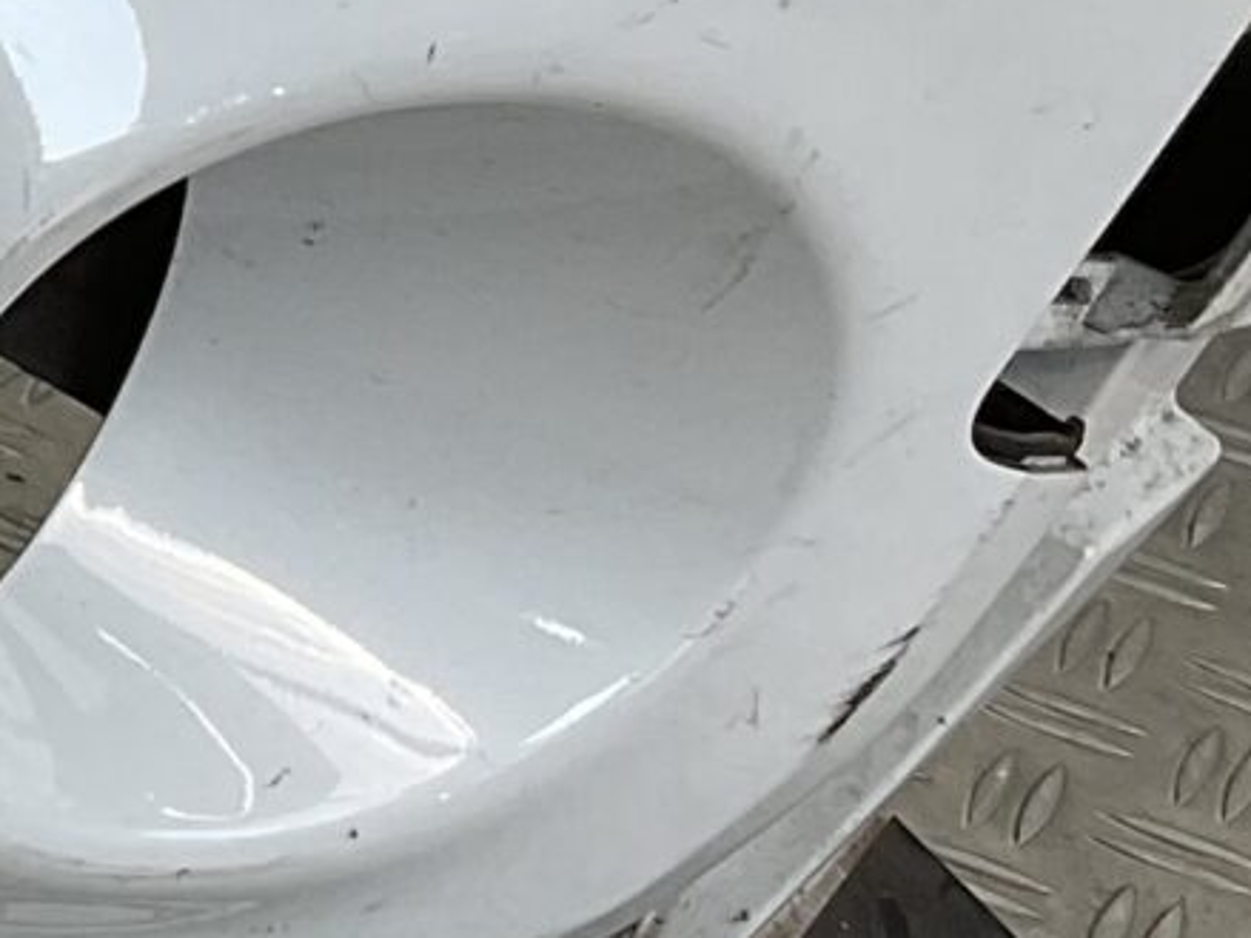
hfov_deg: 11.3
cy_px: -721
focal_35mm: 169
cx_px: -553
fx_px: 6106
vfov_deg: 8.5
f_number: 1.8
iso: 16
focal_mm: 3
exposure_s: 1/255
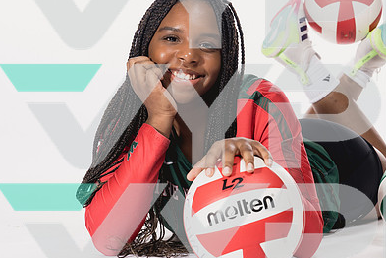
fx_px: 1201
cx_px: 248
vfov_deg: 12.2
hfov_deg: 18.2
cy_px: 111
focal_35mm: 112
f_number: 5.6
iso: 400
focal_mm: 70
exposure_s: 1/250
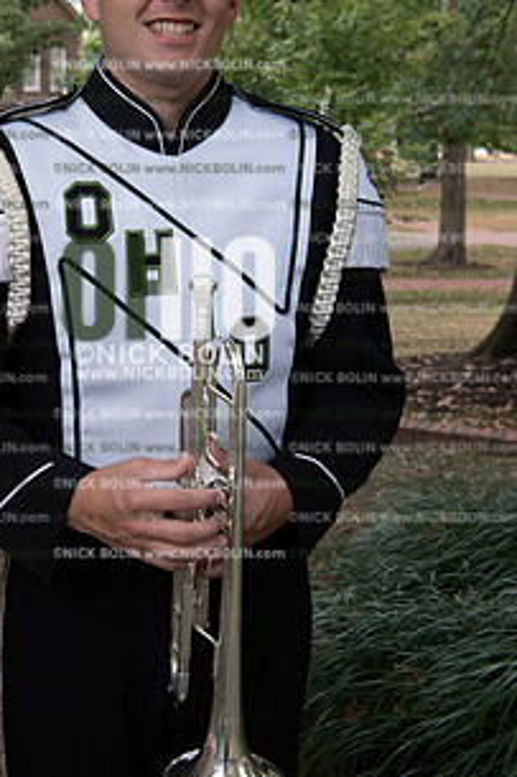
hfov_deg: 20.8
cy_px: 308
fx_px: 1402
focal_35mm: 65
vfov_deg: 30.9
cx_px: 168
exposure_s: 1/100
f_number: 8
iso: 500
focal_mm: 44
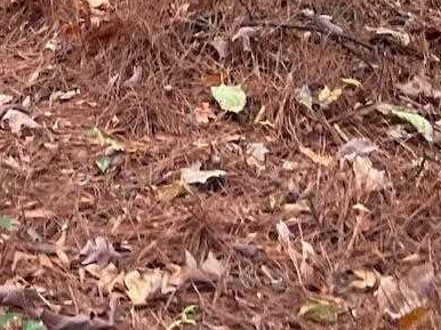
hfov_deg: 12.6
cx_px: -441
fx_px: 1757
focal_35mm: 138
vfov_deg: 9.8
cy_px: -370
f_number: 1.5
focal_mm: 5.7
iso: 80
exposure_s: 1/121
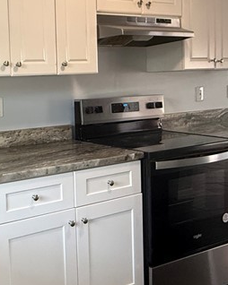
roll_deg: +2.2
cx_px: -8
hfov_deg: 31.2
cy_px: 106
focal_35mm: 44
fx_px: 371
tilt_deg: -2.4
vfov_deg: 41.7
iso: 250
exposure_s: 1/60
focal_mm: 2.22
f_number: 2.2
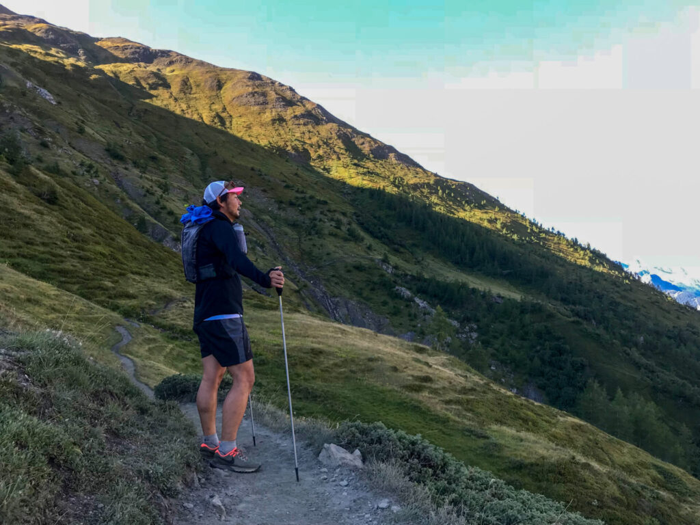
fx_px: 566
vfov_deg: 49.7
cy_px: 262
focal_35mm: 28
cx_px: 350
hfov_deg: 63.4
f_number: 1.8
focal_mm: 3.99
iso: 20
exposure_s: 1/250
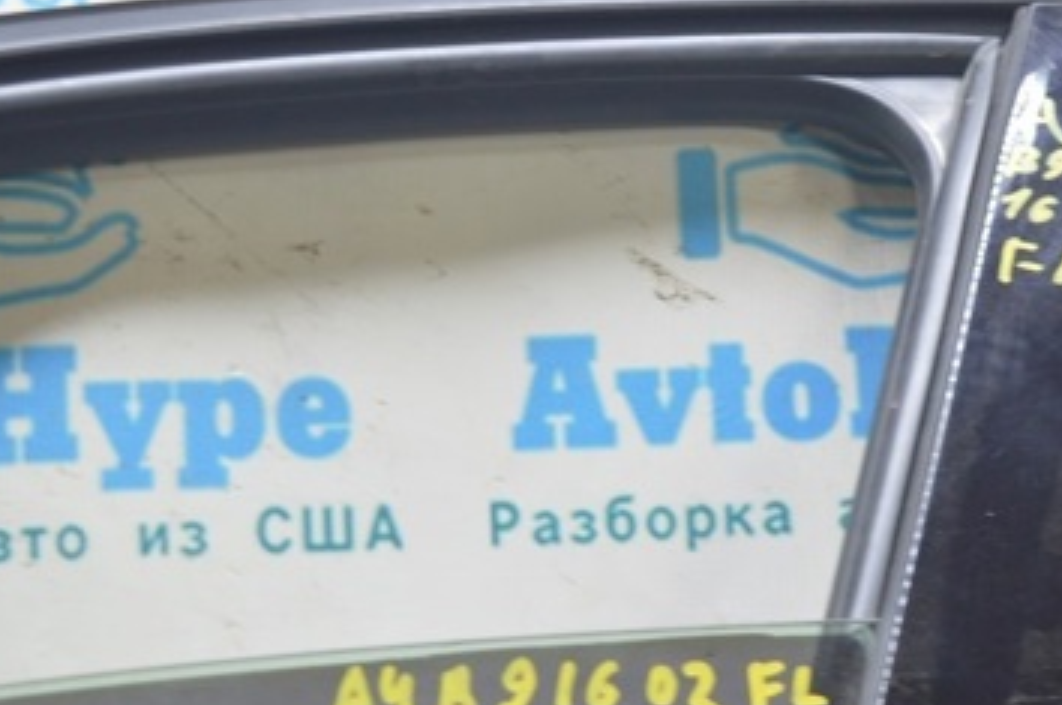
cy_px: 470
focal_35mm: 103
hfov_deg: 19.8
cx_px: 678
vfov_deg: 13.2
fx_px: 3034
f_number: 5.6
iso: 400
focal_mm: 38
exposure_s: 1/20
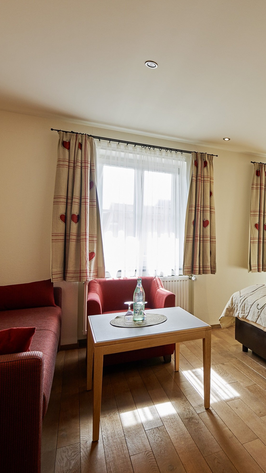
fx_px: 301
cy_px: 236
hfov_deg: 42.6
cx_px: 252
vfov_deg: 76.3
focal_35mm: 24
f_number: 5.6
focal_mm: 15
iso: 200
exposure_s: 1/50
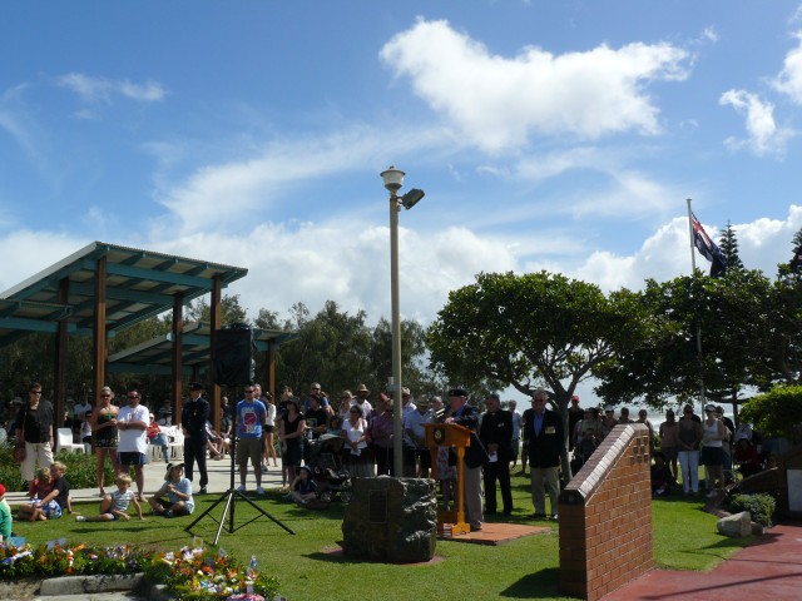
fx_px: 834
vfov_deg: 39.7
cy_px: 300
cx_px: 401
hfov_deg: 51.4
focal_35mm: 36
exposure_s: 1/400
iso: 100
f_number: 7.1
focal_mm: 6
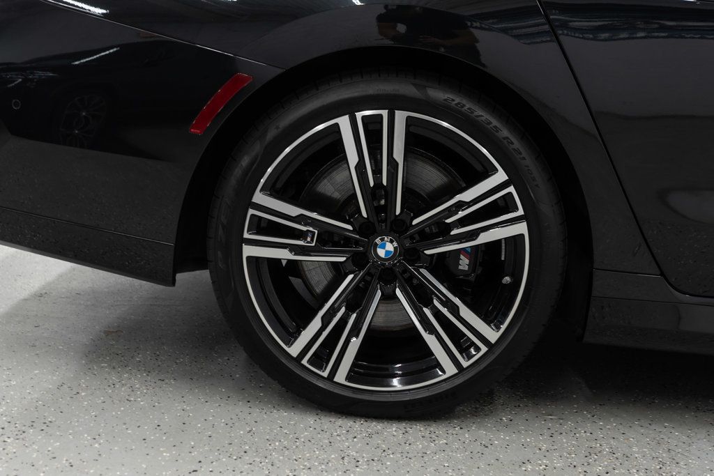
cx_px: 357
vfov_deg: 31.9
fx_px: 833
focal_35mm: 42
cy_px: 238
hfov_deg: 46.4
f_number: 3.2
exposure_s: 1/40
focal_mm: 28
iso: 250
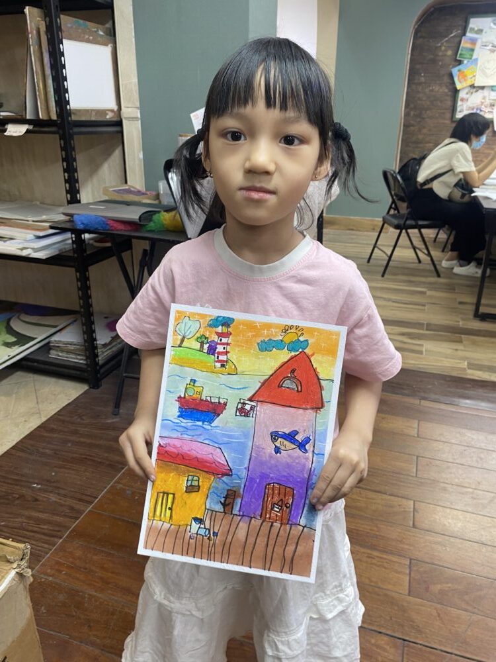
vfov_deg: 67.3
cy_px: 331
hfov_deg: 53.1
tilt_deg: -20.3
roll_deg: -1.4
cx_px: 248
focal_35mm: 26
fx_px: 497
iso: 64
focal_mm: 4.25
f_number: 1.8
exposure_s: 1/50
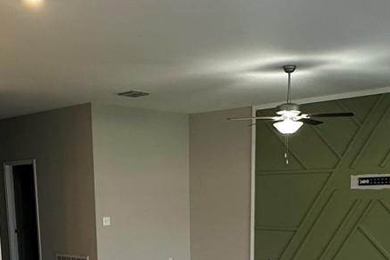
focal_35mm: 53
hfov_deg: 37.5
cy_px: 307
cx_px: 172
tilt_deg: -10.2
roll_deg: +1.5
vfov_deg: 23.4
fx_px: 574
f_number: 2.2
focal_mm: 2.22
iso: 200
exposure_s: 1/120
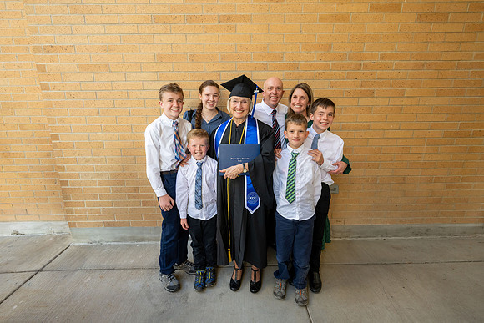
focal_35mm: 17
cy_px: 162
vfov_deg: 70.5
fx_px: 229
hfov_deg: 93.3
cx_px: 242
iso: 1000
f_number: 5
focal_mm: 17
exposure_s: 1/500
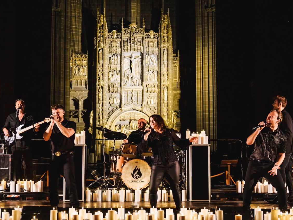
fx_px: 516
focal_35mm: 61
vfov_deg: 24.0
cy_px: 122
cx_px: 130
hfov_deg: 31.7
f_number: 2.8
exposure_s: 1/160
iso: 4000
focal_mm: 40
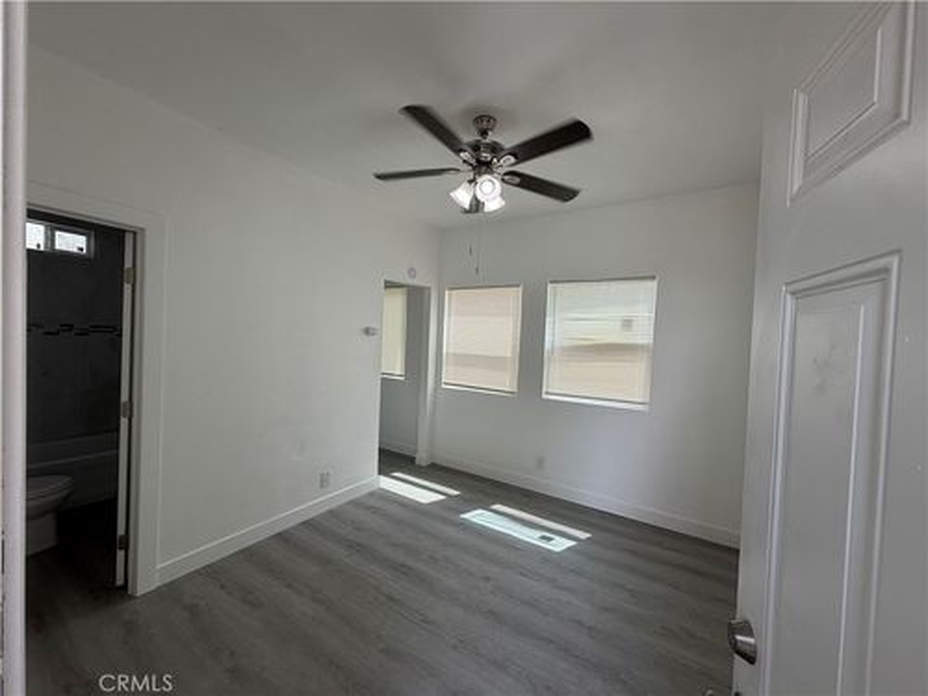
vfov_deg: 85.7
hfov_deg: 102.1
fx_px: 375
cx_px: 464
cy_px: 348
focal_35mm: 14
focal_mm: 2.22
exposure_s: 1/120
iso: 40
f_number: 2.2
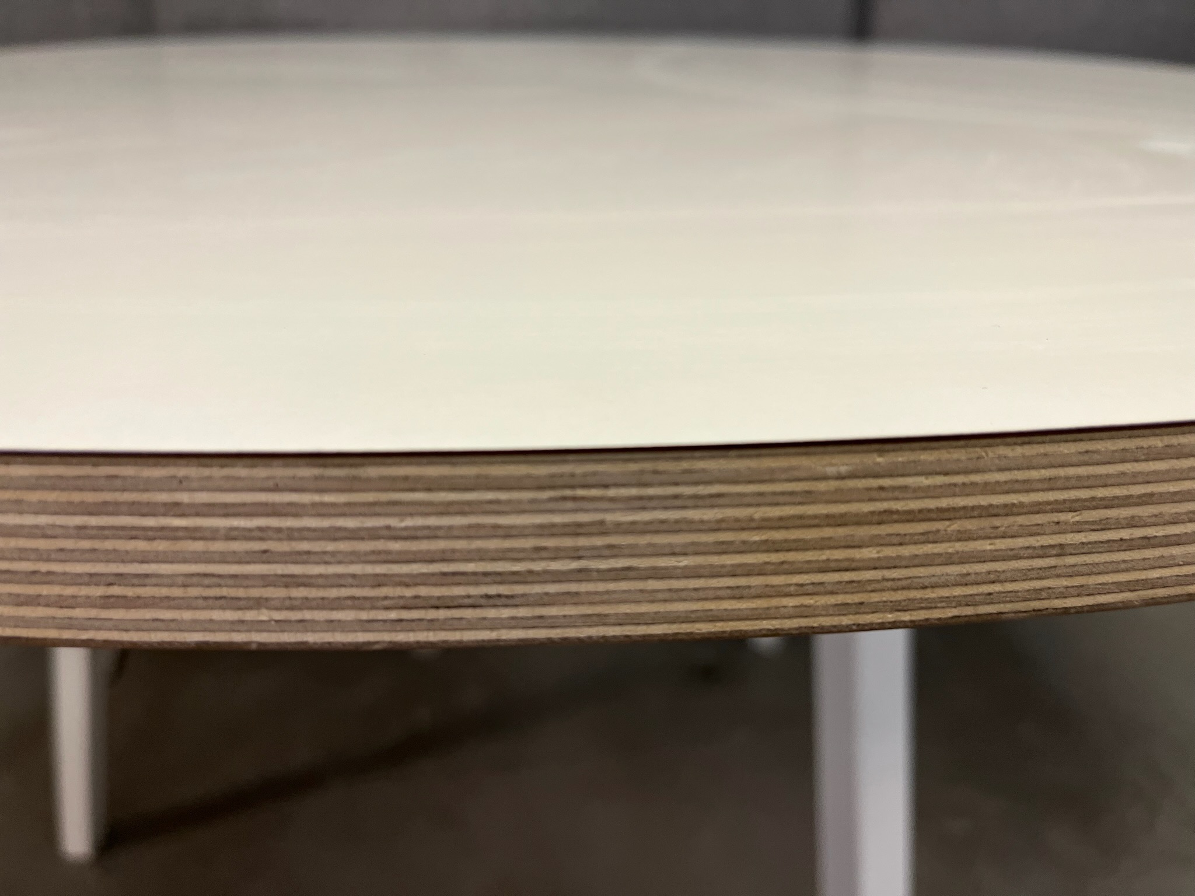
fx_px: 898
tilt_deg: -25.3
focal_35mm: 26
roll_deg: -0.5
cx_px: 598
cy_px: 448
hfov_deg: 67.3
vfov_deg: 53.1
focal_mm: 5.1
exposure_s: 1/100
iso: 125
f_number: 1.6
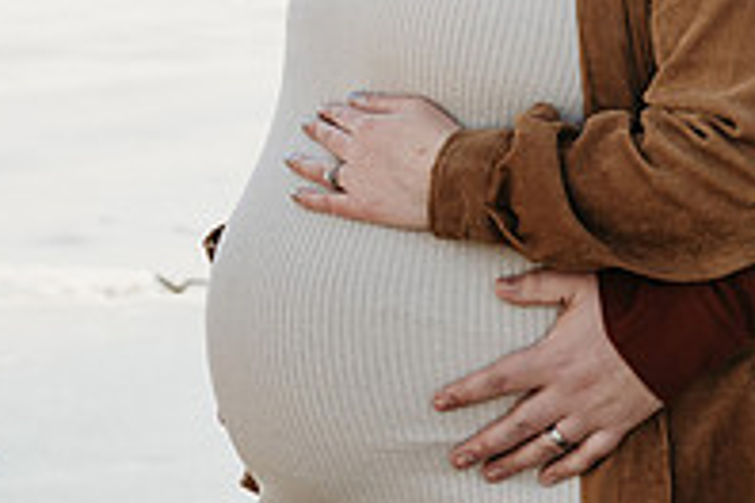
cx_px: 763
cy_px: -202
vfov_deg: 7.5
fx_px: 3775
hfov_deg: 11.3
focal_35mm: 180
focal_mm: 57
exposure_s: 1/500
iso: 320
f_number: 5.6
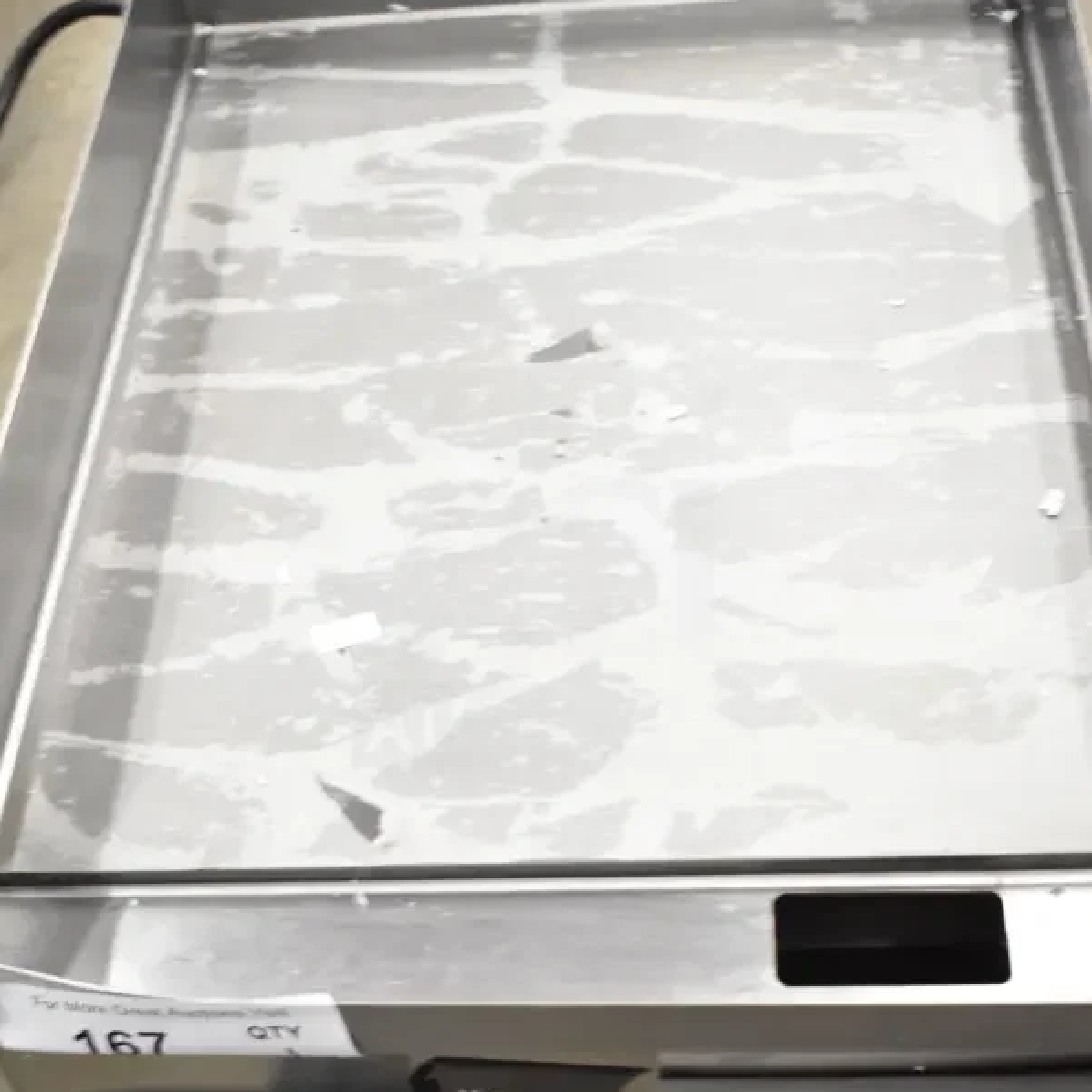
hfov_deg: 32.4
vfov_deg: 32.4
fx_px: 1879
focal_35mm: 53
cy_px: 623
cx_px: 555
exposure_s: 1/40
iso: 2800
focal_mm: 27
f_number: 4
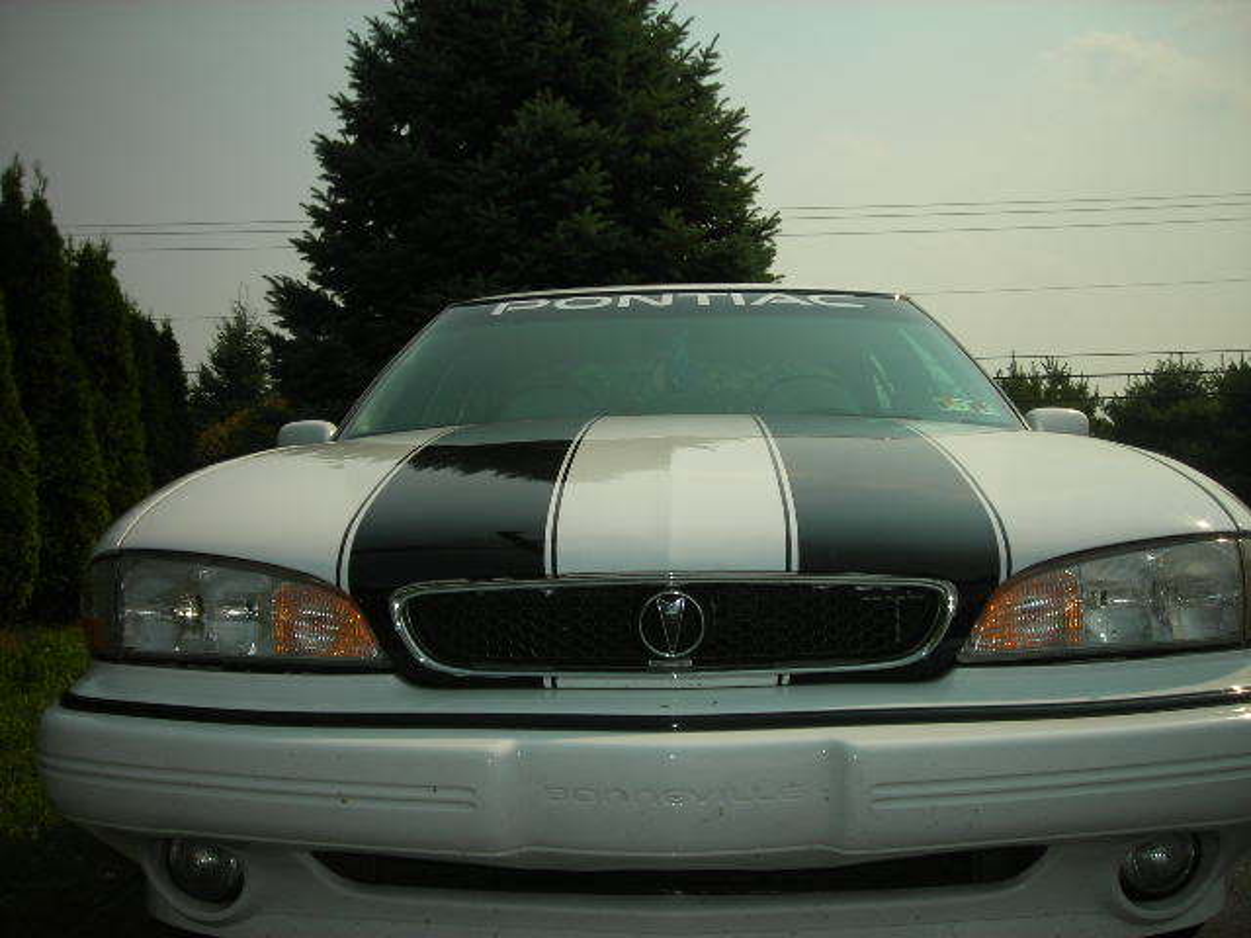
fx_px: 1373
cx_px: 626
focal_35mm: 38
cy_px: 469
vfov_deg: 37.7
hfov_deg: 49.0
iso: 50
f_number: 6.4
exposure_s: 1/450
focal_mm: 6.3
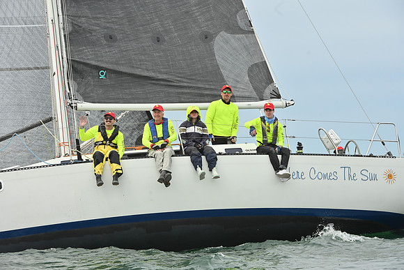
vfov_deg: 9.8
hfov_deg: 14.7
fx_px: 1571
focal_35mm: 140
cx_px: 202
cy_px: 135
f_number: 10
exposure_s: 1/800
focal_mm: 140
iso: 320
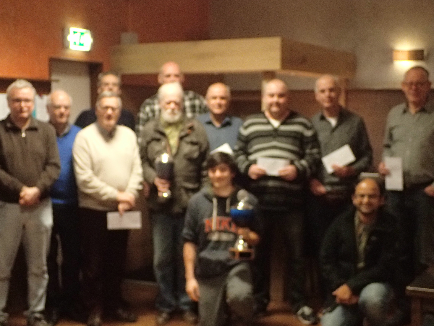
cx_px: 217
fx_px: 715
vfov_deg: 25.7
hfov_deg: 33.8
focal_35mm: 57
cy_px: 163
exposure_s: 1/15
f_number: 3.5
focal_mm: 10.29
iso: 800
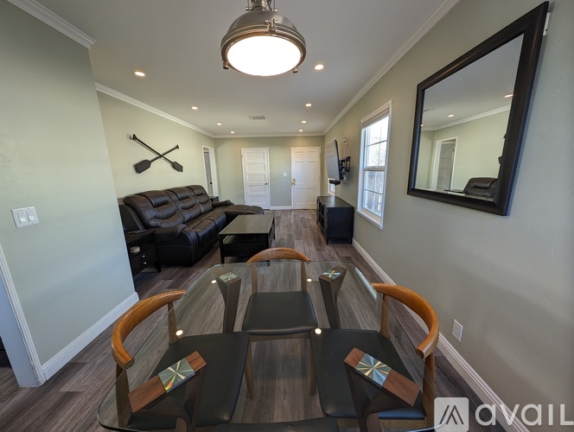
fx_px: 199
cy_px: 216
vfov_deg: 94.6
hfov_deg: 110.5
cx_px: 287
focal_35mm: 12
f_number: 1.95
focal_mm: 2.23
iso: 44
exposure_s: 1/40
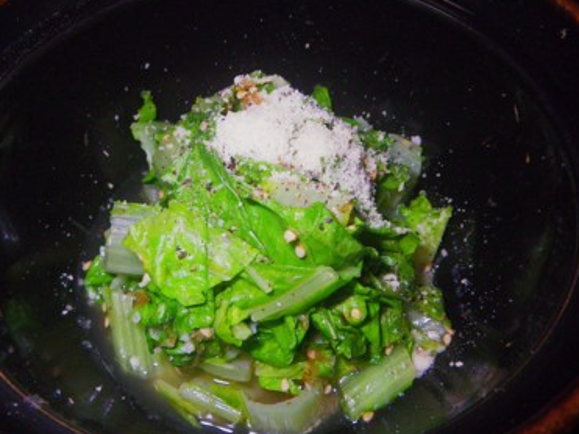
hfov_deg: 54.0
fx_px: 569
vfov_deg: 41.7
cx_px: 290
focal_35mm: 34
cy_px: 244
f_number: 4.2
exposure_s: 1/50
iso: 320
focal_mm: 5
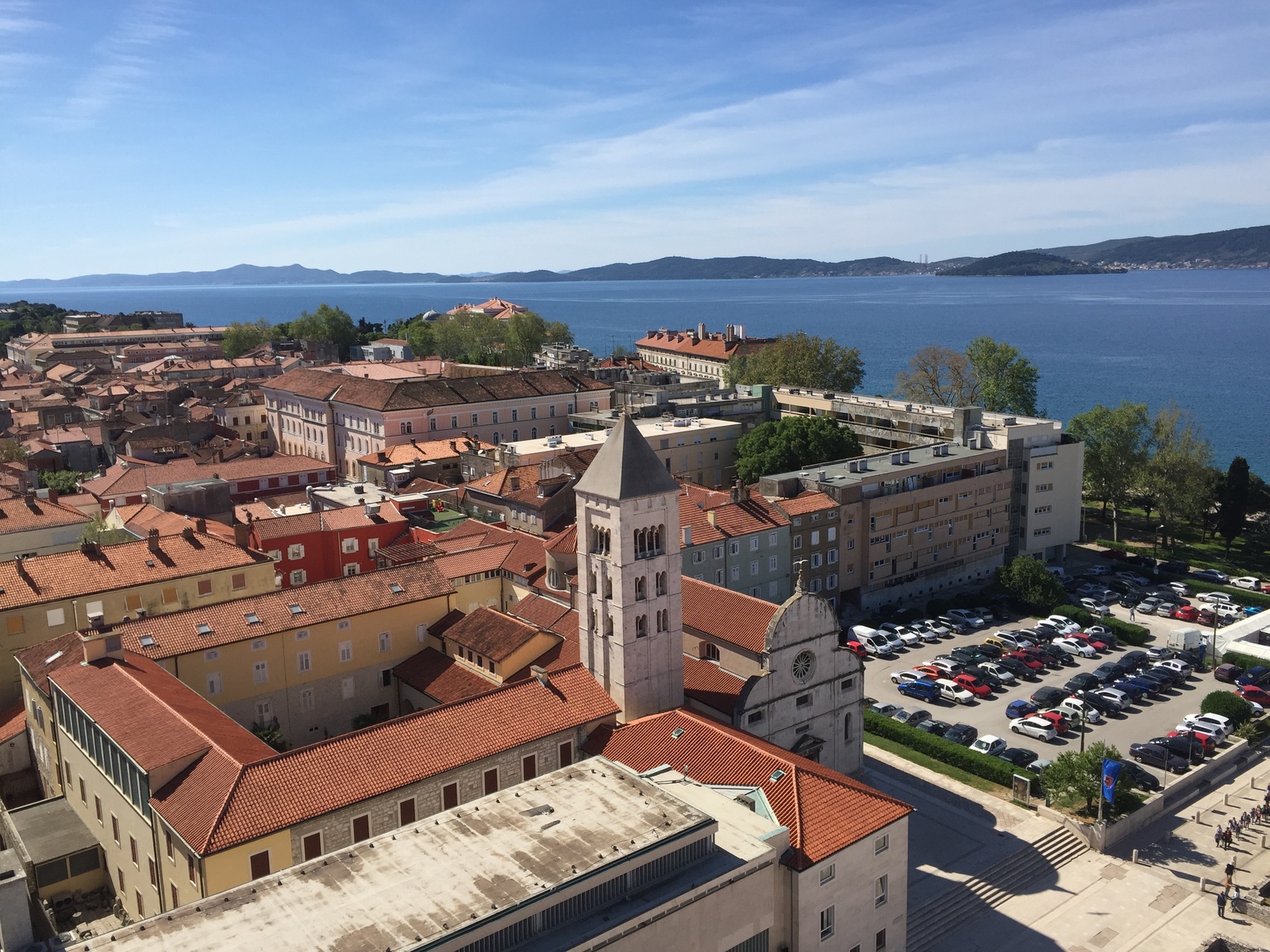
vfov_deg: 48.2
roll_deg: +1.3
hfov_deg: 61.7
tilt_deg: -10.4
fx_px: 1064
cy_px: 476
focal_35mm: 29
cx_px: 635
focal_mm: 4.15
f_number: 2.2
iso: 32
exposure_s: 1/2475
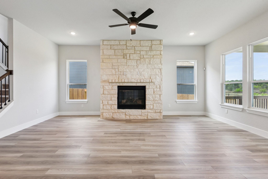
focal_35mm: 16
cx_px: 134
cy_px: 90
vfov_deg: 73.7
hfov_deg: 96.7
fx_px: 119
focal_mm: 16
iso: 400
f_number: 8
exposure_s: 1/30
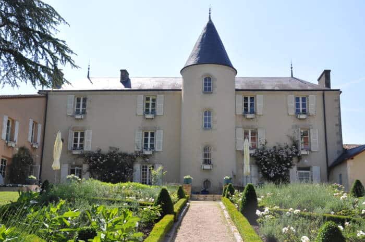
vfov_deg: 28.0
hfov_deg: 41.2
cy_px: 121
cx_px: 182
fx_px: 486
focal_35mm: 48
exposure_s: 1/320
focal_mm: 32
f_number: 9
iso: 200
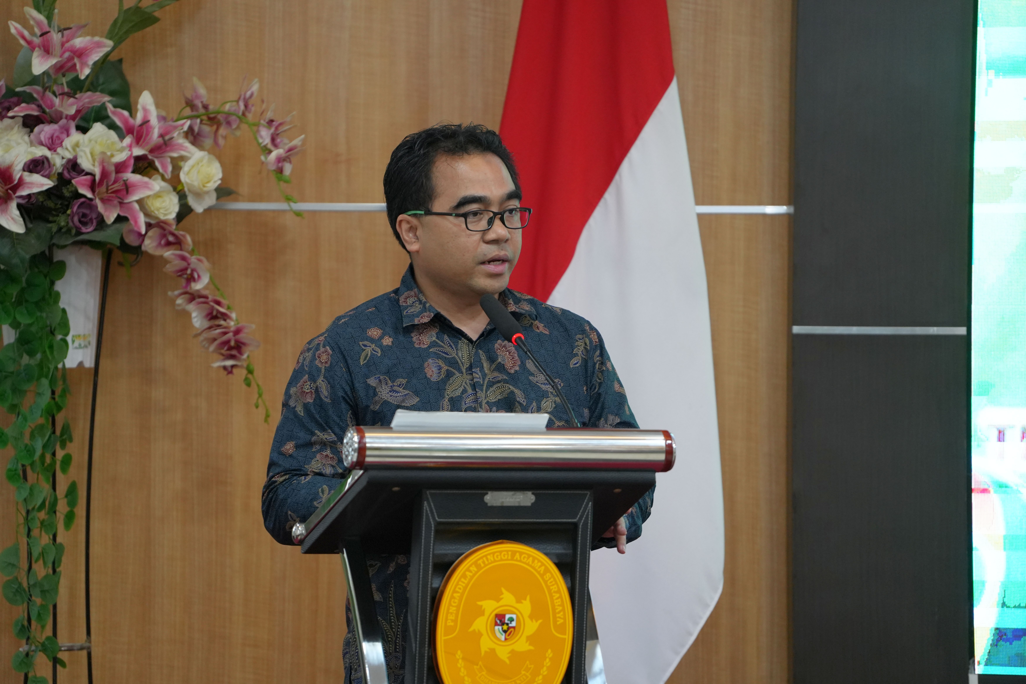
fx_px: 5700
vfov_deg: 6.9
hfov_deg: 10.3
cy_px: 342
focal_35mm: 200
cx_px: 513
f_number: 4
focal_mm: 200
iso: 3200
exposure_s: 1/200
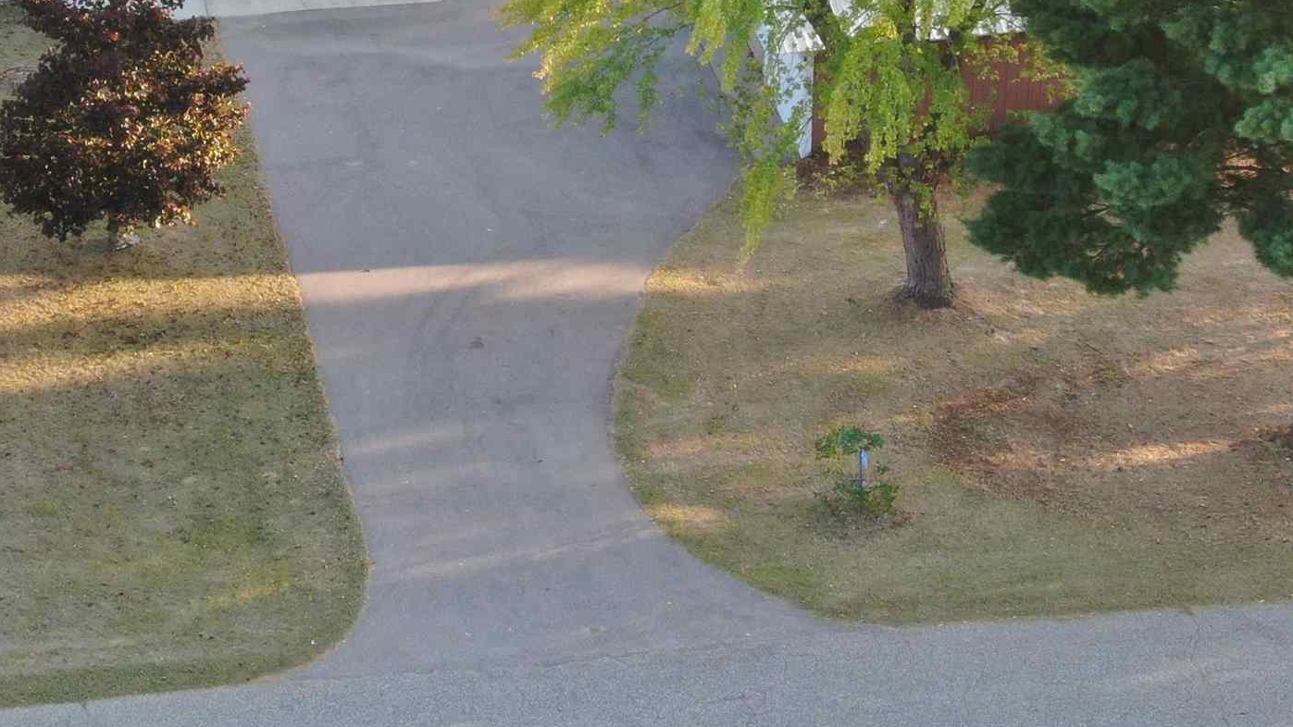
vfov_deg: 10.5
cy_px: 115
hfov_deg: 18.6
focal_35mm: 115
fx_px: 3943
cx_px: 517
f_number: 3.8
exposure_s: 1/50
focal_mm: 8.6
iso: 100
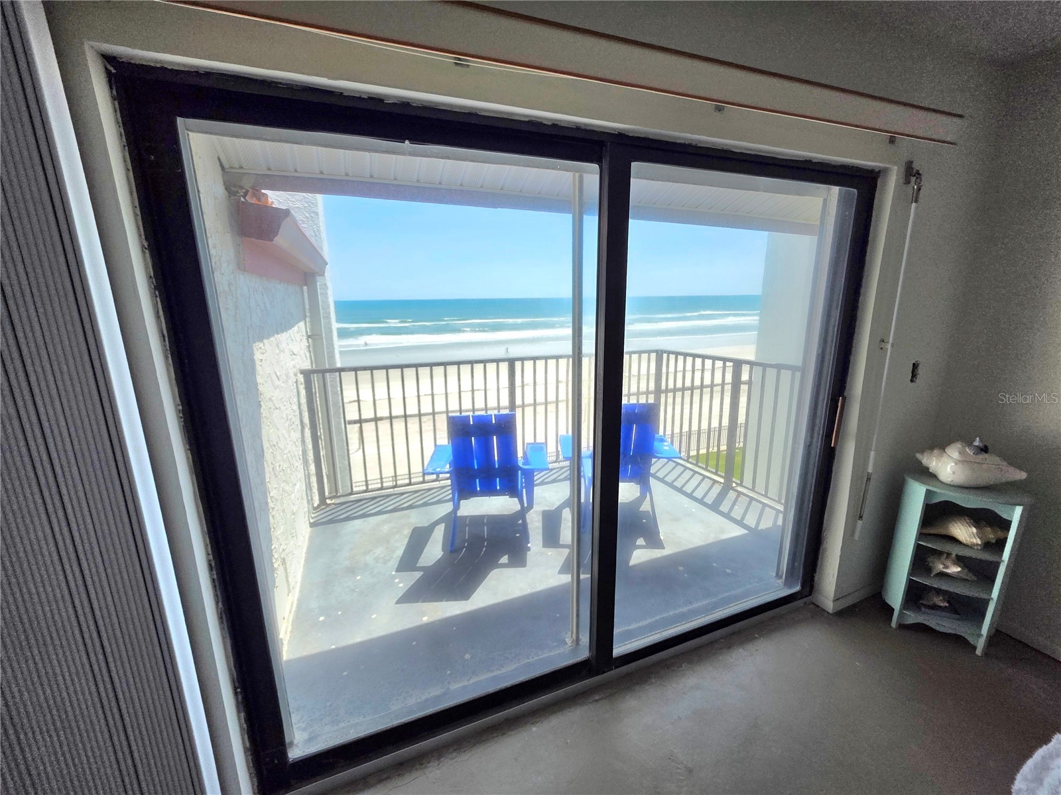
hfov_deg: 106.2
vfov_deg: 89.9
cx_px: 530
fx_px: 398
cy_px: 398
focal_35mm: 13
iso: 40
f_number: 1.9
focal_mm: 2.2
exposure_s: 1/769
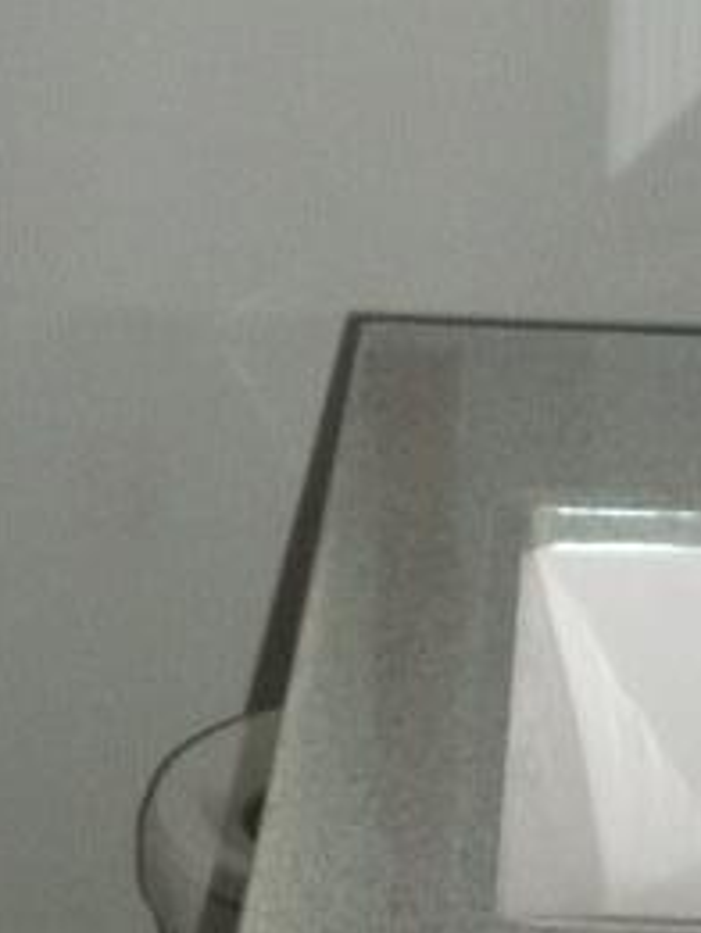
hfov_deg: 9.5
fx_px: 4236
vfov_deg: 12.2
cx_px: 300
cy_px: -261
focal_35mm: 157
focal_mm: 5.7
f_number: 2.9
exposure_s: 1/30
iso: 160
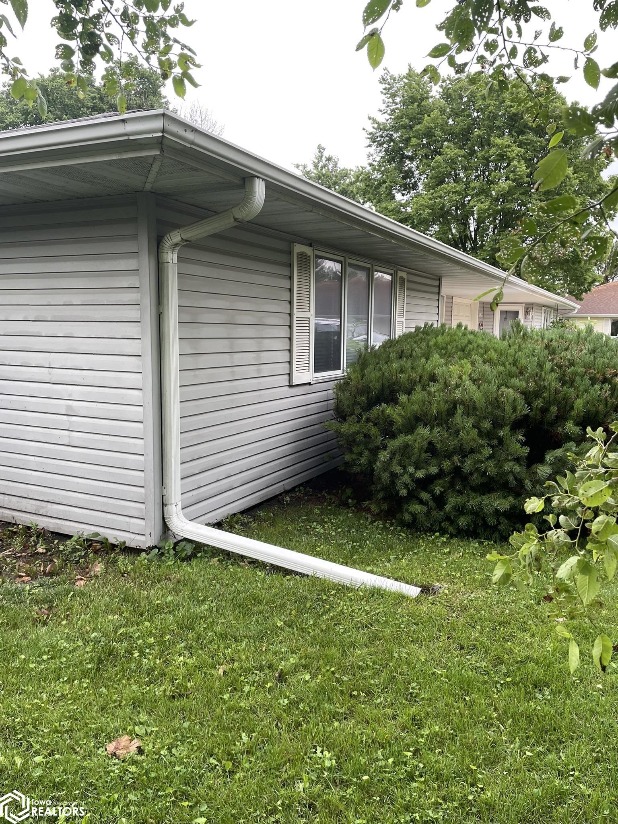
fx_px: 619
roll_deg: +0.4
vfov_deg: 67.3
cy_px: 412
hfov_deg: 53.1
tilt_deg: -7.8
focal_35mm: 26
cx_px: 309
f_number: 1.6
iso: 32
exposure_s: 1/121
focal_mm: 4.2
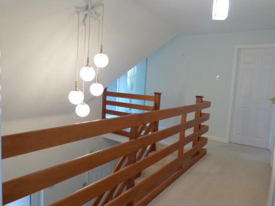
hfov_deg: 69.4
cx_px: 138
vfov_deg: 54.9
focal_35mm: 25
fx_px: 199
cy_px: 103
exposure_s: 1/40
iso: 400
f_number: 3.2
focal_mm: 4.5
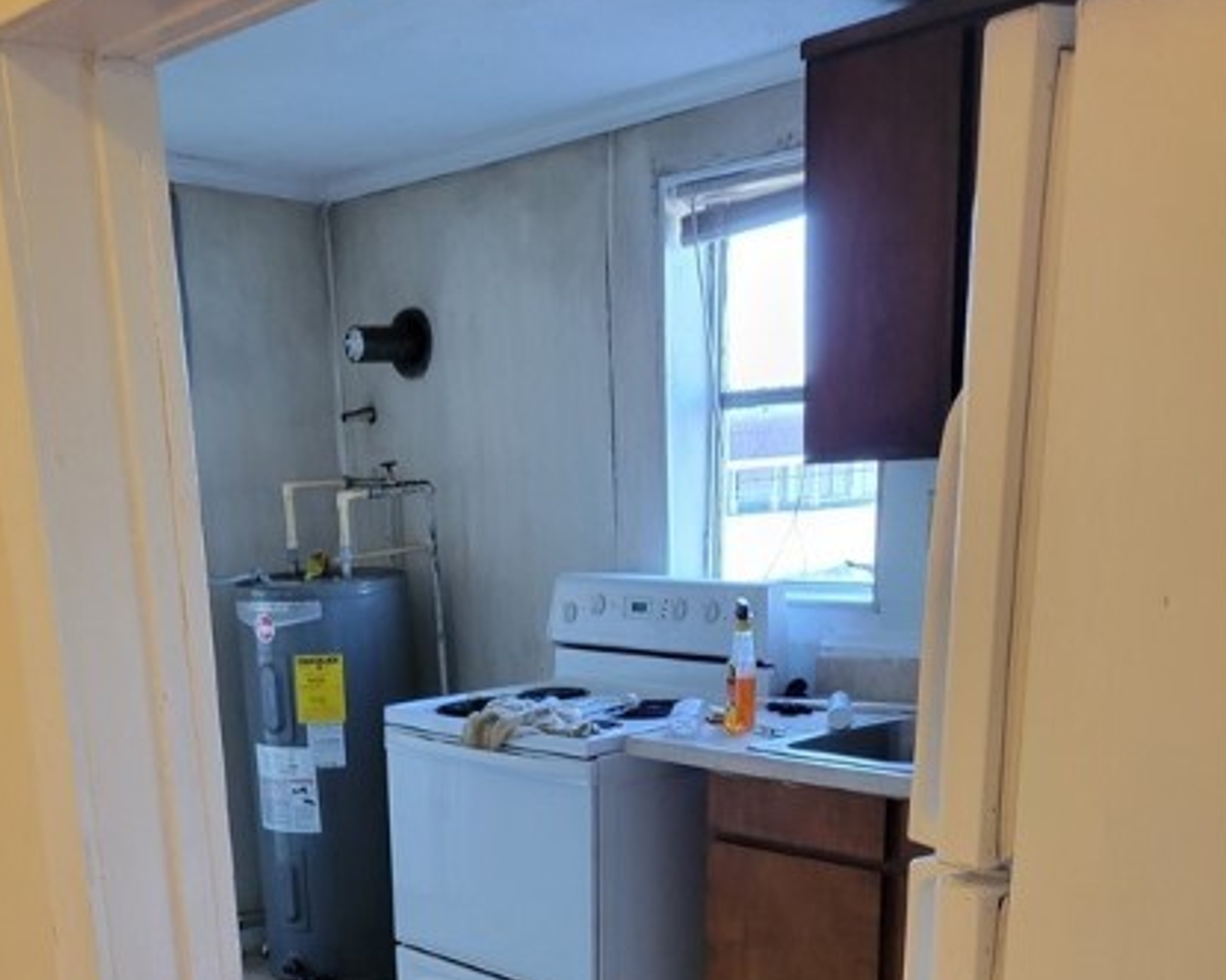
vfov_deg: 29.5
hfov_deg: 39.0
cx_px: 390
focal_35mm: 47
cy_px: 1021
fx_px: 1705
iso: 200
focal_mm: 5.4
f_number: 1.8
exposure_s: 1/60
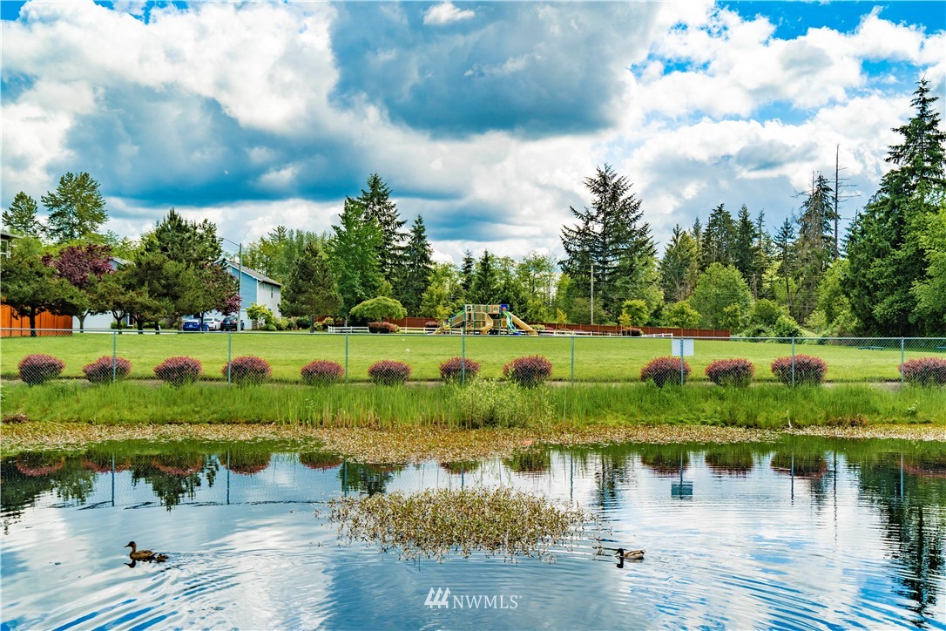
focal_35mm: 35
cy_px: 316
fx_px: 920
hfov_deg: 54.4
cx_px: 473
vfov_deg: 37.9
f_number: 7.1
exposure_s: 1/100
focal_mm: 35
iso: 100
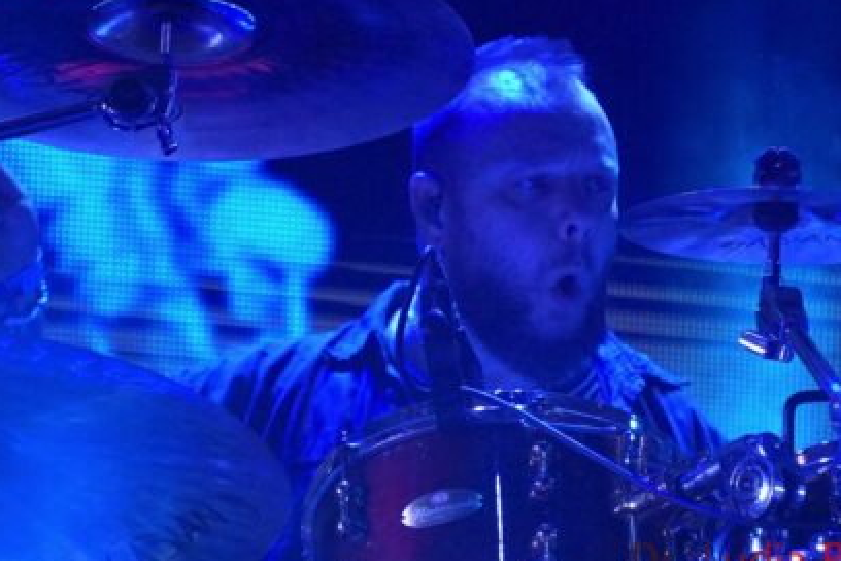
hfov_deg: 4.0
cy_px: 278
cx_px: 416
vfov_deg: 2.7
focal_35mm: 517
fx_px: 12075
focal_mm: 183
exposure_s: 1/320
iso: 3200
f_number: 6.3
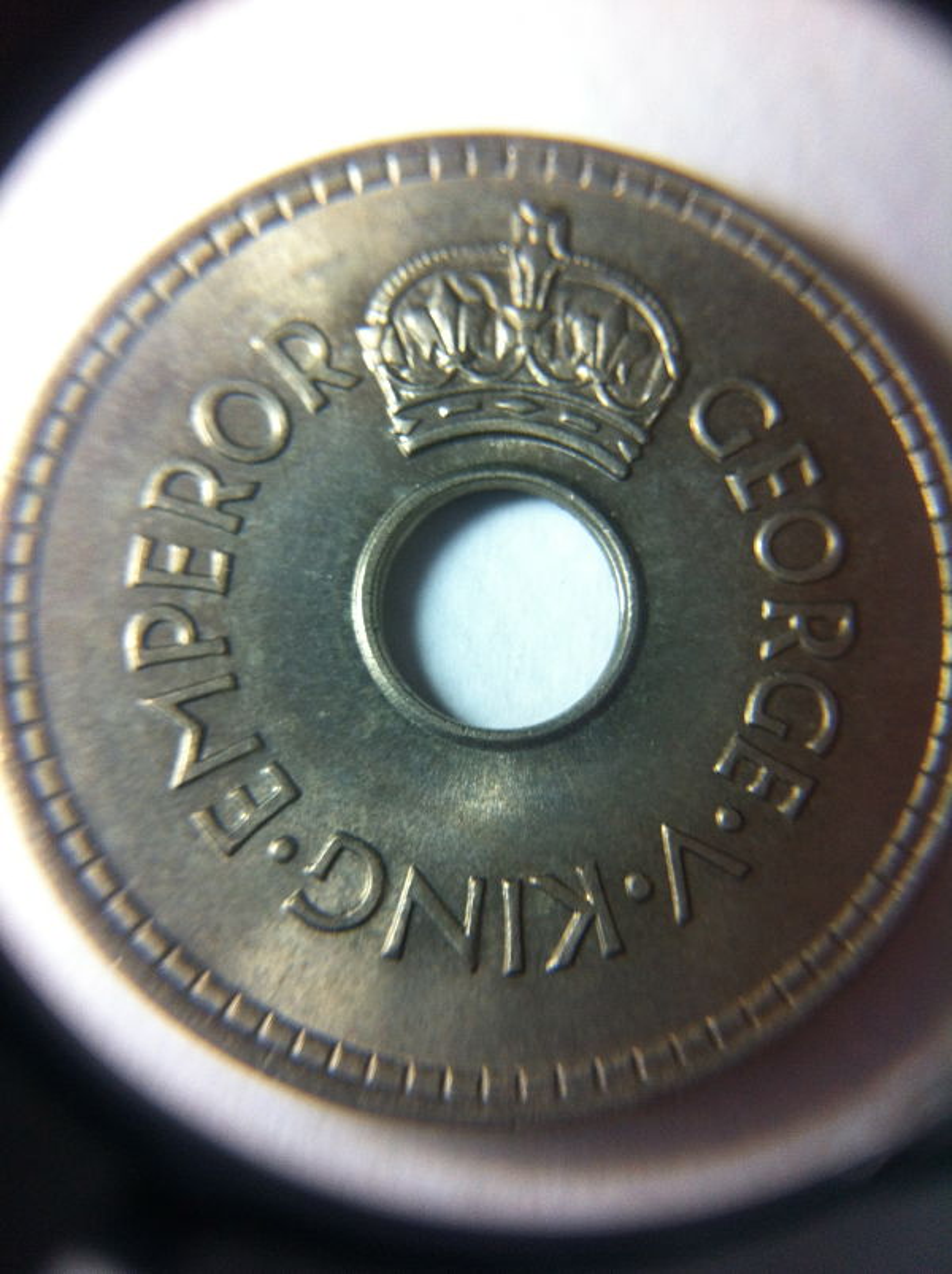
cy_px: 637
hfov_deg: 40.6
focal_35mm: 35
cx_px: 476
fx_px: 1286
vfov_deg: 52.7
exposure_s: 1/120
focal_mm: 3.85
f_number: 2.8
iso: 125
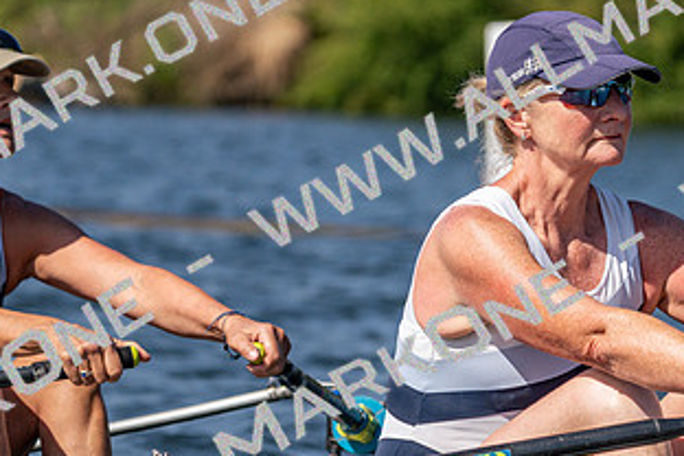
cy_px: 253
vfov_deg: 3.7
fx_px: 7067
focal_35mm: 372
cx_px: 520
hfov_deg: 5.5
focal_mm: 200
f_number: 5.6
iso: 200
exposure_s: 1/2000
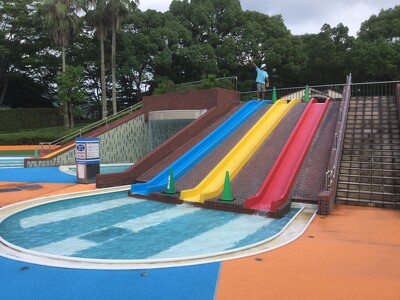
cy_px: 150
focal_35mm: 31
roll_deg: -1.0
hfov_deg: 58.4
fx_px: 358
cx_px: 200
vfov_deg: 45.4
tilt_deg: -9.8
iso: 25
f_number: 2.4
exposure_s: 1/637
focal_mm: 3.3
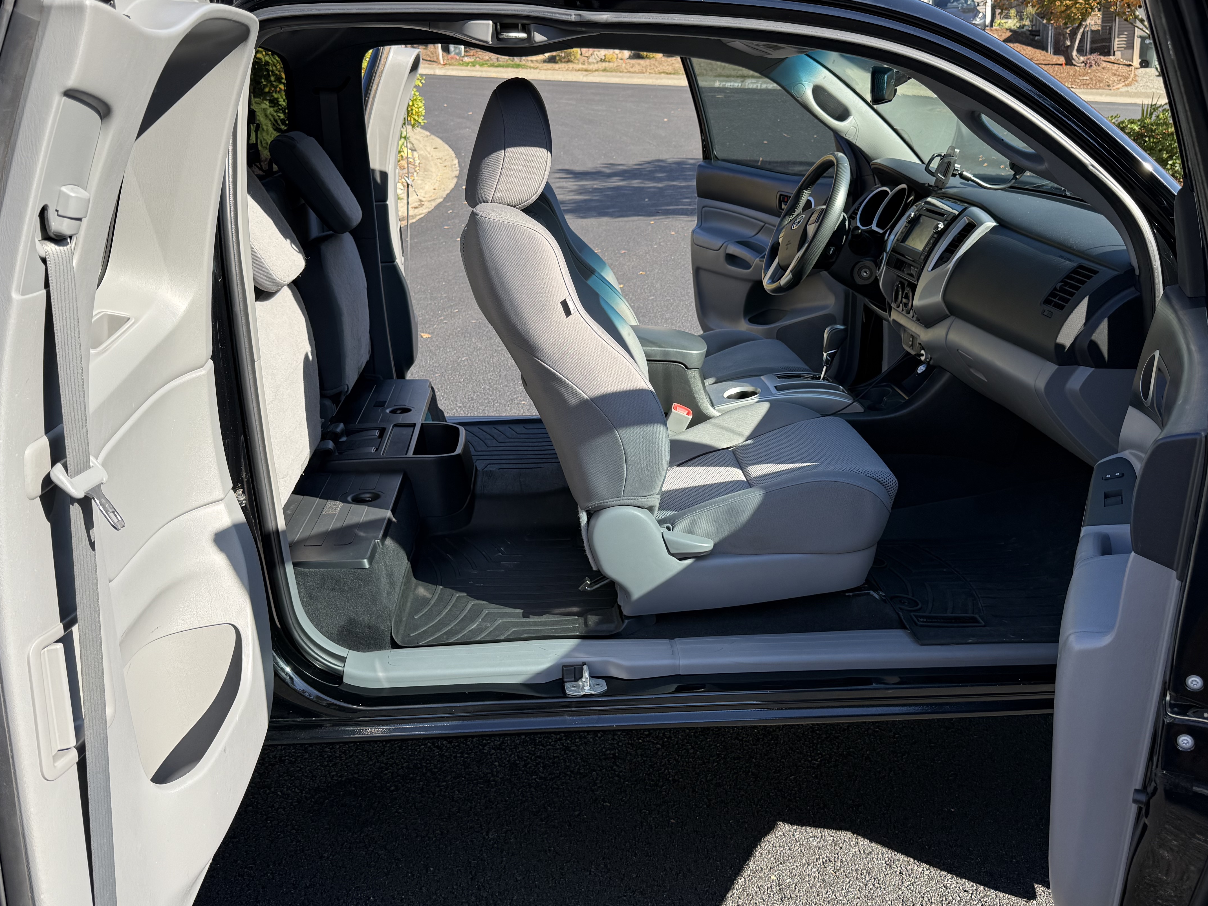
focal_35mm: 32
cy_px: 427
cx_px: 629
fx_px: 1117
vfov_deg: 44.1
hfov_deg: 56.8
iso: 80
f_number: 1.78
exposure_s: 1/898
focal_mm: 6.76
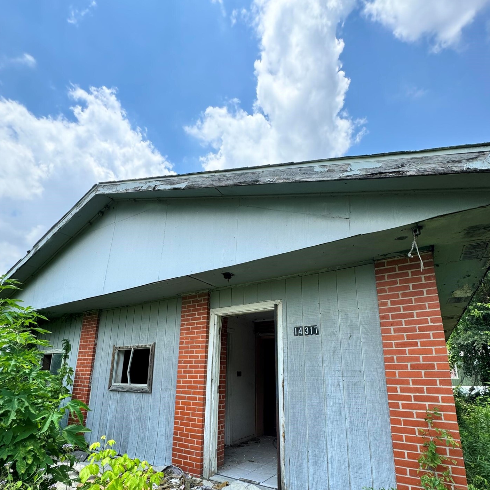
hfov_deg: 80.7
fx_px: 288
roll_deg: +0.9
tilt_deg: +13.8
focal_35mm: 18
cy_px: 305
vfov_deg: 79.3
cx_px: 246
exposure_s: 1/707
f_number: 2.2
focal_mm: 2.22
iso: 50
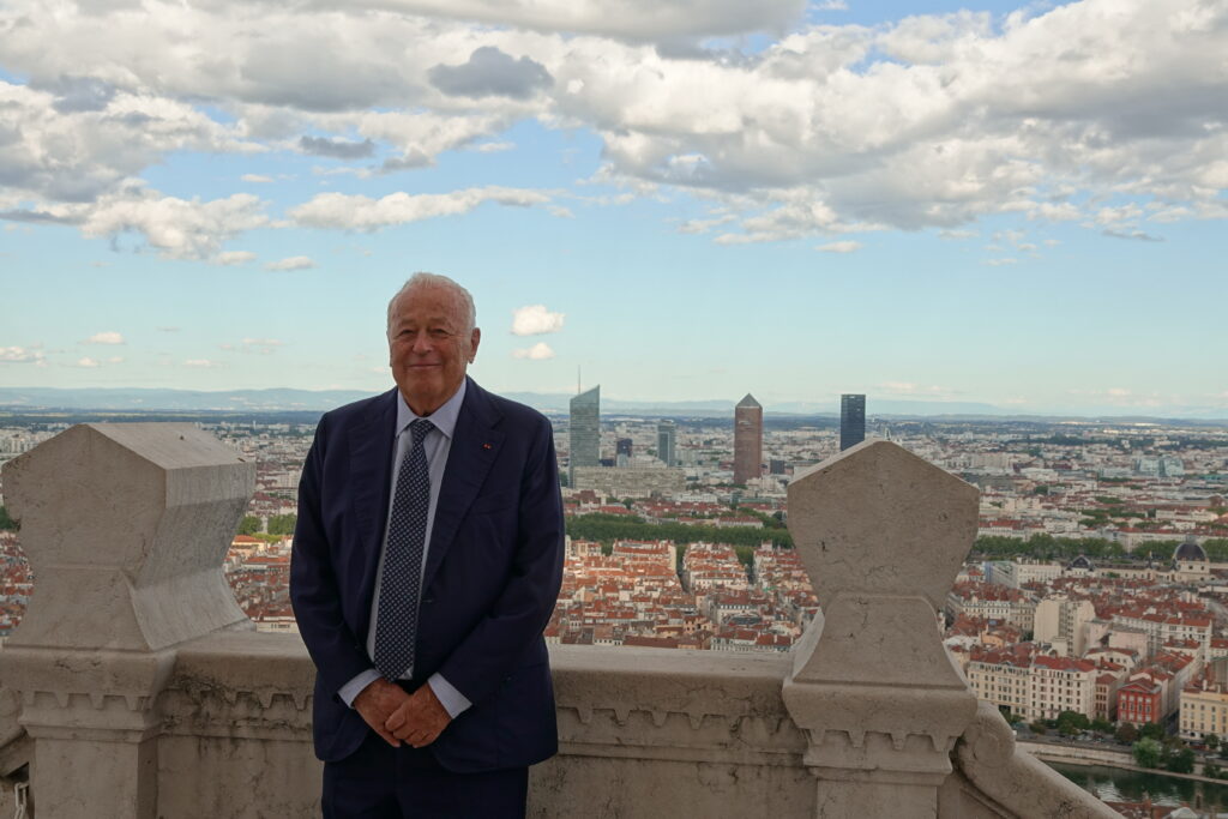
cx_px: 614
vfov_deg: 32.6
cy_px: 410
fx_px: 1399
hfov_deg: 47.4
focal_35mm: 41
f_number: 5
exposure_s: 1/250
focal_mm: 15.17
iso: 100
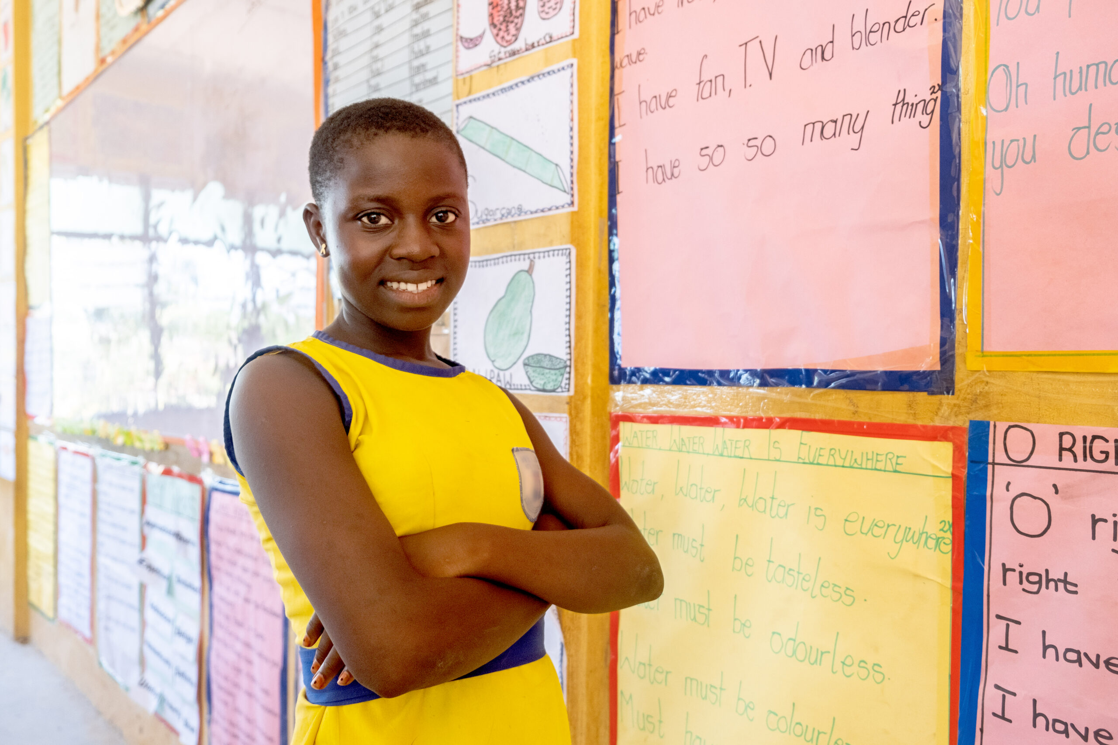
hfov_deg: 60.3
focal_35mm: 31
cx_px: 559
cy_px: 372
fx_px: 963
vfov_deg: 42.3
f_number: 3.2
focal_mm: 20.5
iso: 1250
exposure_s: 1/200
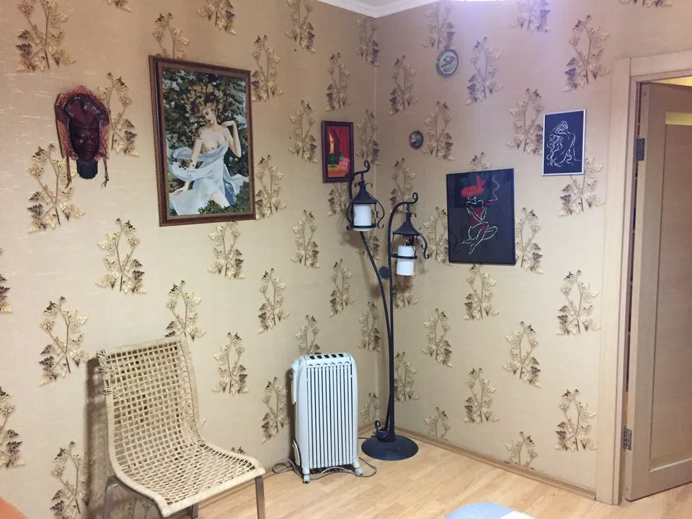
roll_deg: +0.3
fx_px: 580
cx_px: 346
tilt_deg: -6.3
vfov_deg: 48.2
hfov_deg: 61.7
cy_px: 260
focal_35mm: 29
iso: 250
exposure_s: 1/17
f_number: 2.2
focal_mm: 4.15
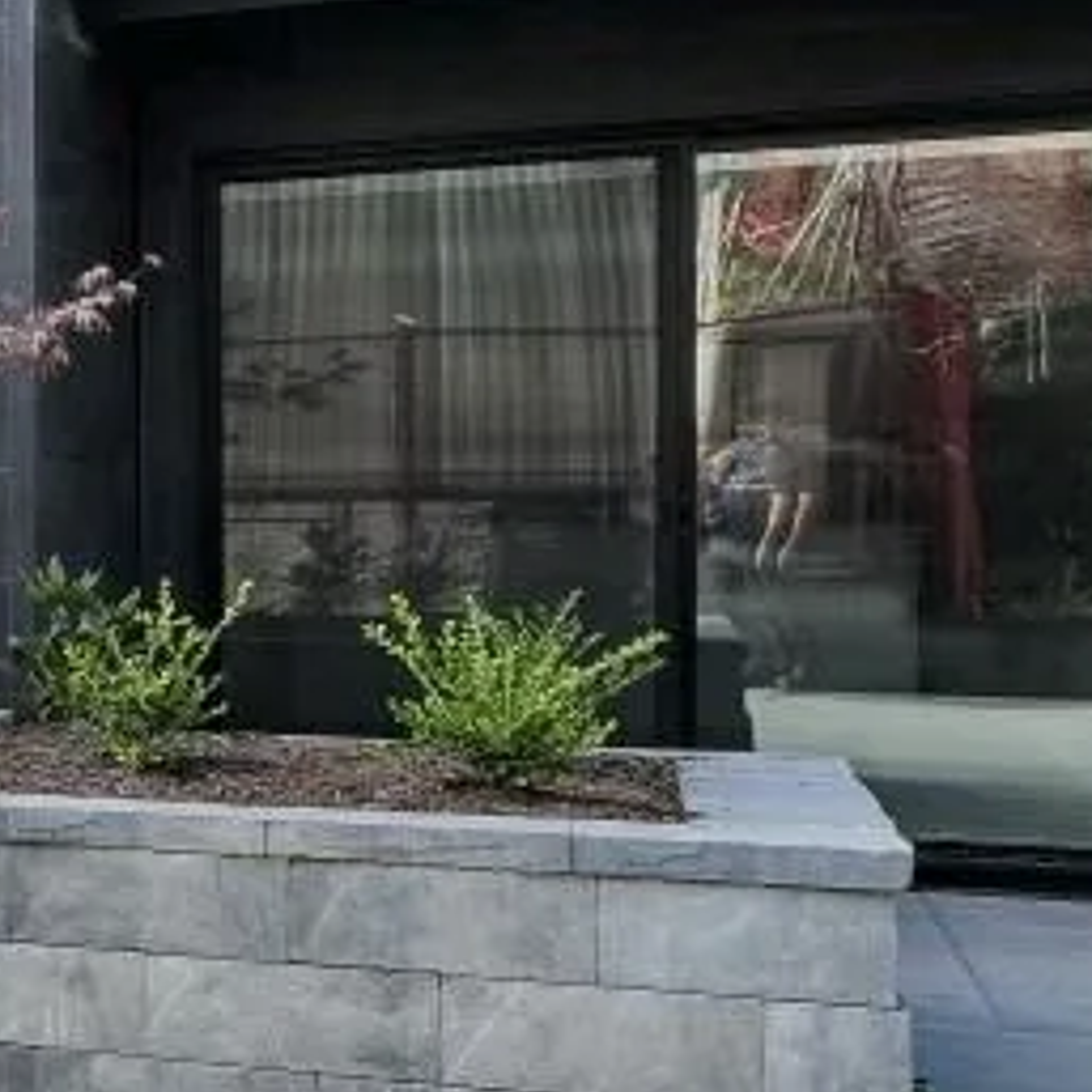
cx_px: -1776
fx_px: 2677
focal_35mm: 75
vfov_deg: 23.1
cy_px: 535
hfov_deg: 13.4
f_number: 8
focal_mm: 14
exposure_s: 1/400
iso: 400
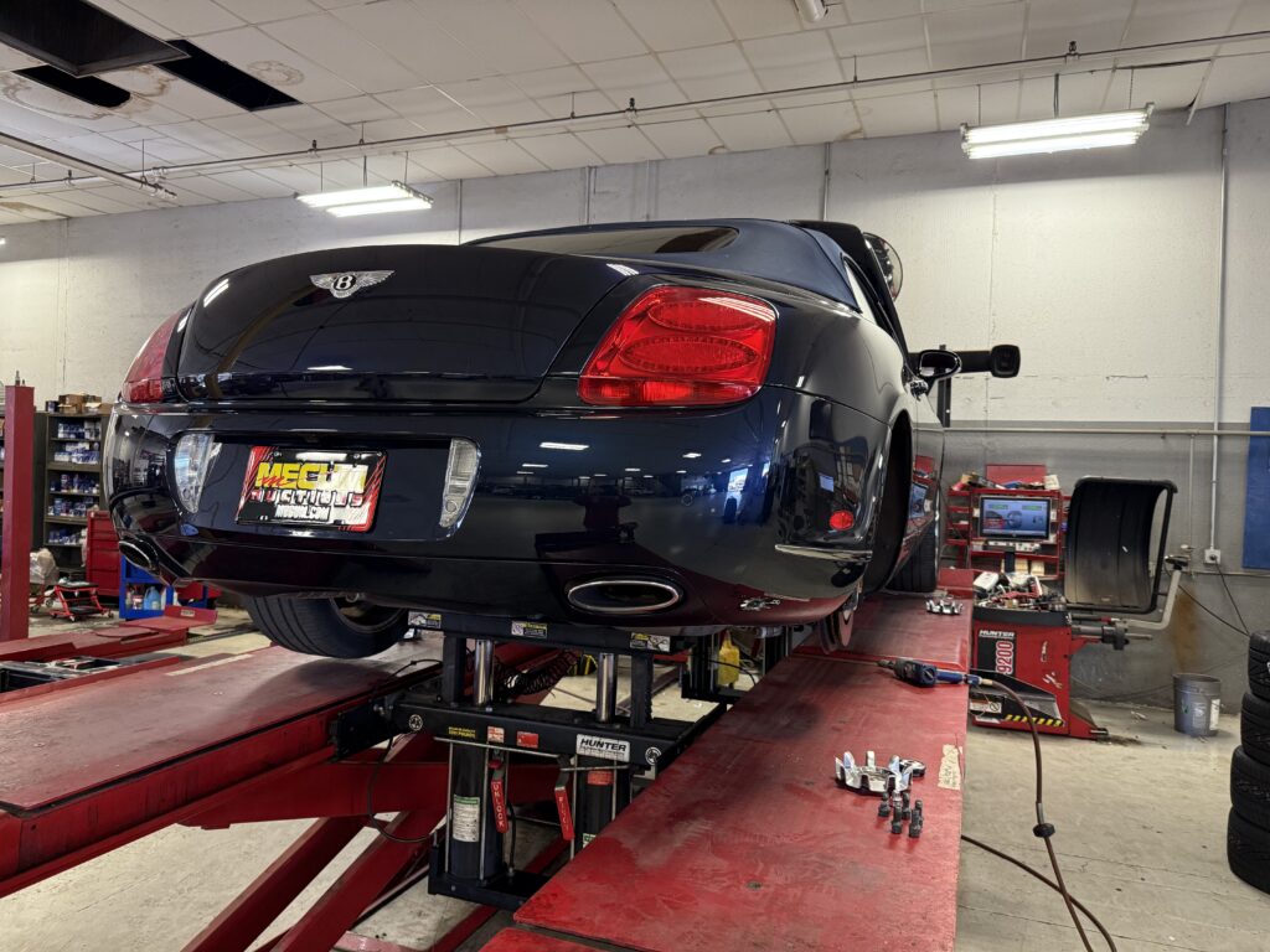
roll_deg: -1.9
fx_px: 881
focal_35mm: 24
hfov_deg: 71.6
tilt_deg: +0.4
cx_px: 635
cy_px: 476
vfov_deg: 56.8
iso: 400
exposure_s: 1/120
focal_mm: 6.76
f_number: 1.78
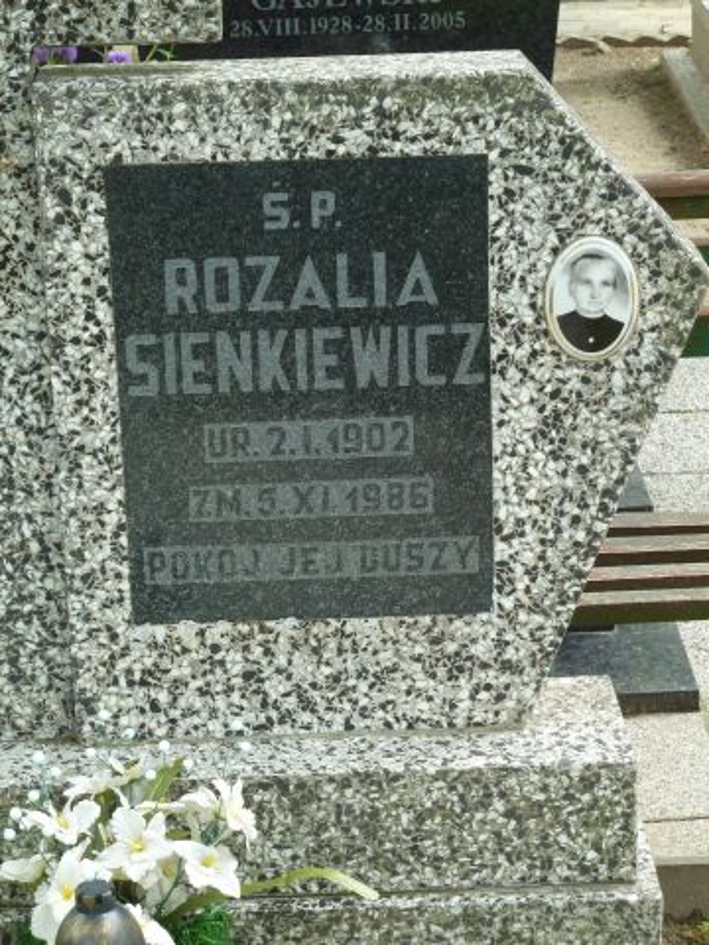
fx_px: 2840
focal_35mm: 104
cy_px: 472
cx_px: 354
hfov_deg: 14.2
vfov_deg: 18.9
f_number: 4.3
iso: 100
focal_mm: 17
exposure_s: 1/50
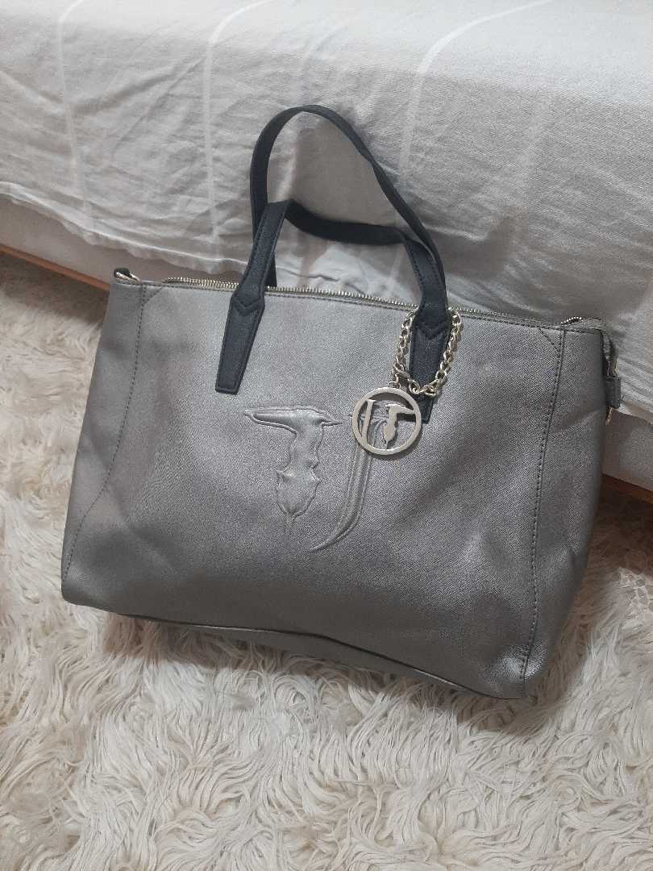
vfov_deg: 67.3
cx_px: 326
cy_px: 436
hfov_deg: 53.1
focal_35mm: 26
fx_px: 654
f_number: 1.7
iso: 160
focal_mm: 3.93
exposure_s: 1/50
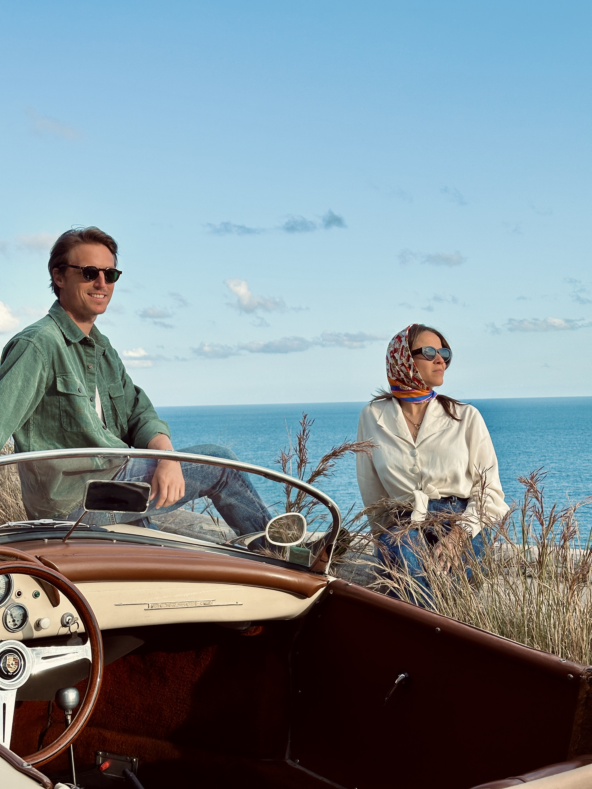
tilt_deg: +0.1
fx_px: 1095
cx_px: 296
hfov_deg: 30.3
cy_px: 394
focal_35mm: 48
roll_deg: +0.5
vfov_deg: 39.7
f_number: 1.78
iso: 64
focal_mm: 6.86
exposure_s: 1/2890
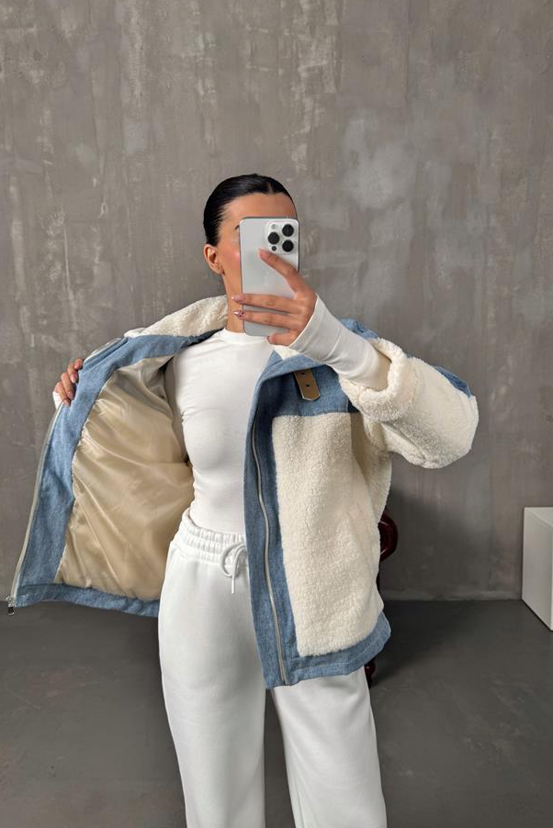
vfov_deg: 69.4
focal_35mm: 26
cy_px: 422
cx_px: 261
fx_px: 599
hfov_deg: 49.6
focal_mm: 6.76
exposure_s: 1/123
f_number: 1.78
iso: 50
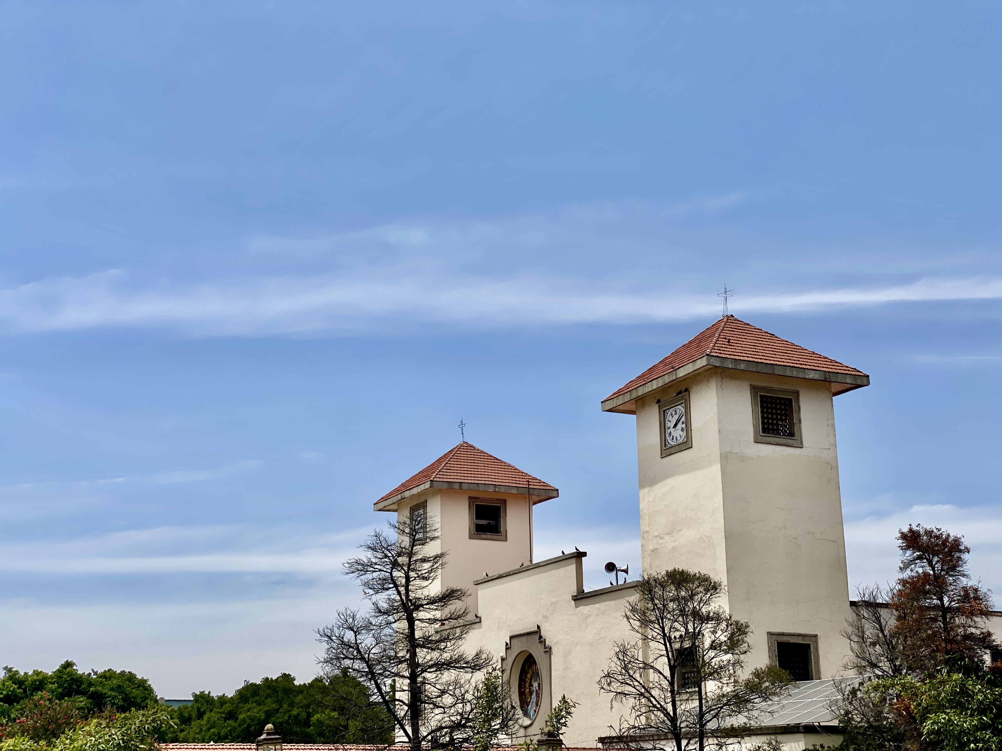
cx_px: 501
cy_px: 376
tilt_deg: +15.9
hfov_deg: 36.8
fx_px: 1505
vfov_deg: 28.0
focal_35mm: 52
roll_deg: +0.9
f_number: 2
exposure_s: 1/2283
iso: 20
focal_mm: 6
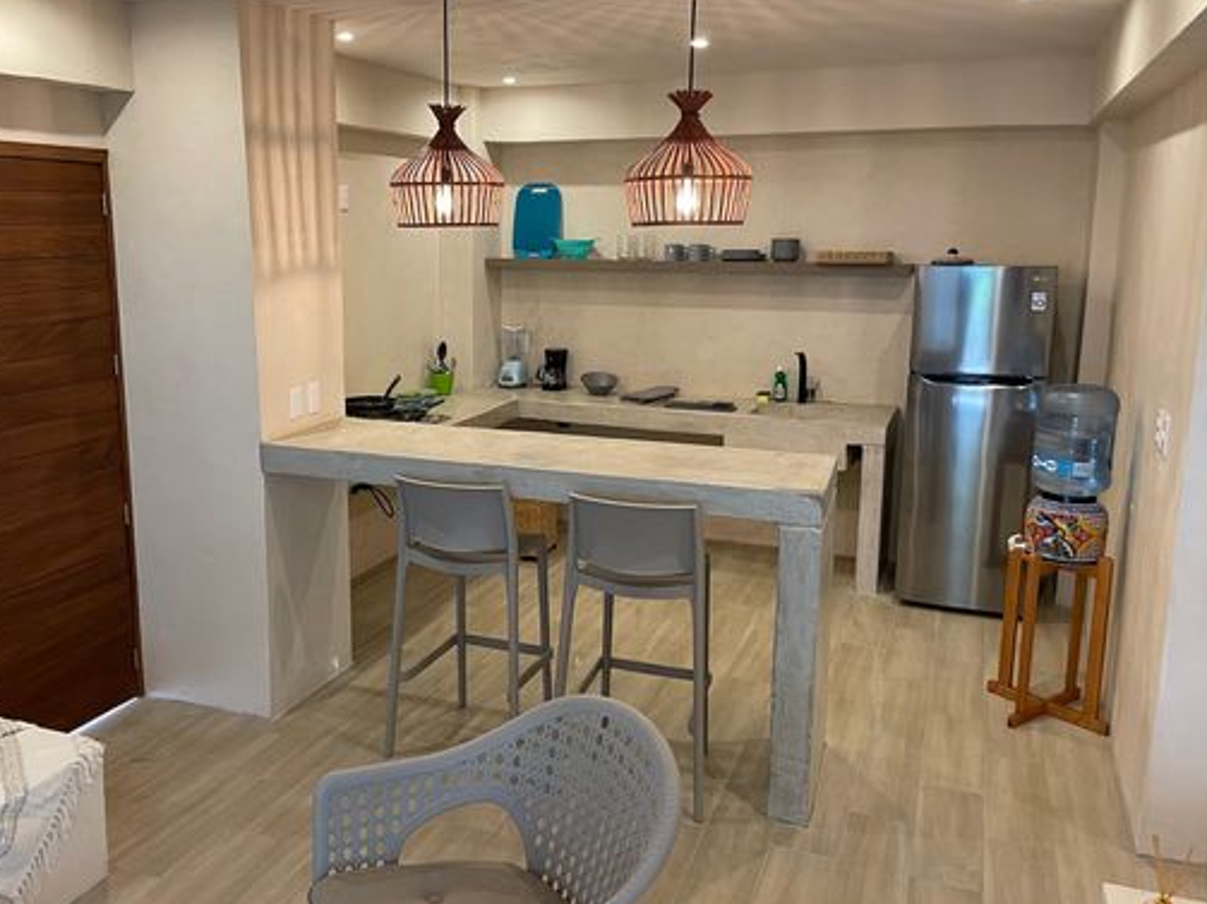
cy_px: 434
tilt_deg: -11.1
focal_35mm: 31
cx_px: 511
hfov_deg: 58.1
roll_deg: +0.0
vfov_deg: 45.4
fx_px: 1081
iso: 200
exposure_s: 1/60
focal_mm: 4.2
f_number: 1.6
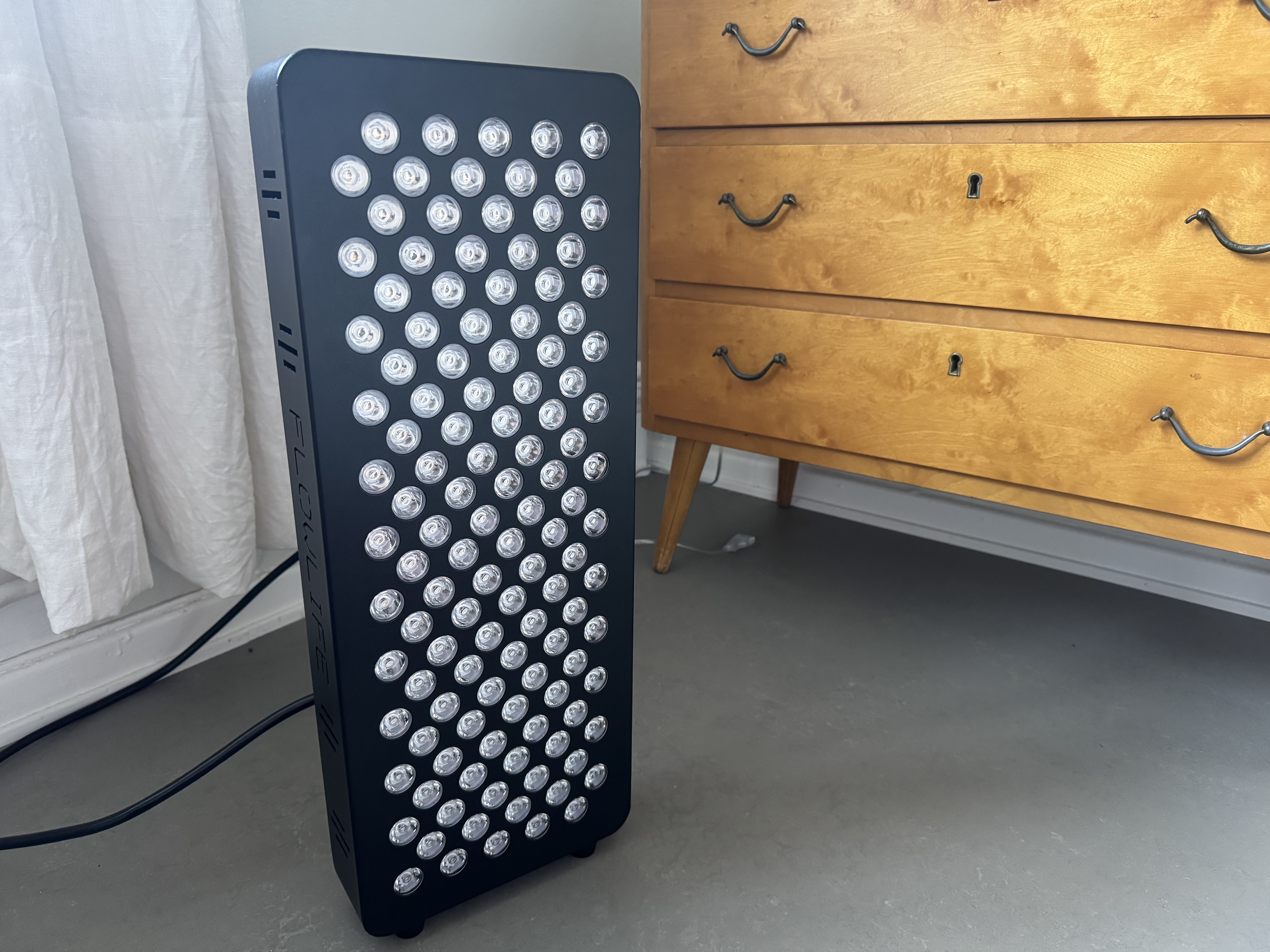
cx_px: 635
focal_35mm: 24
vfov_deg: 56.8
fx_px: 881
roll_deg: -0.1
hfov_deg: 71.6
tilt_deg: -19.2
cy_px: 476
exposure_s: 1/60
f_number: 1.78
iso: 640
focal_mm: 6.76
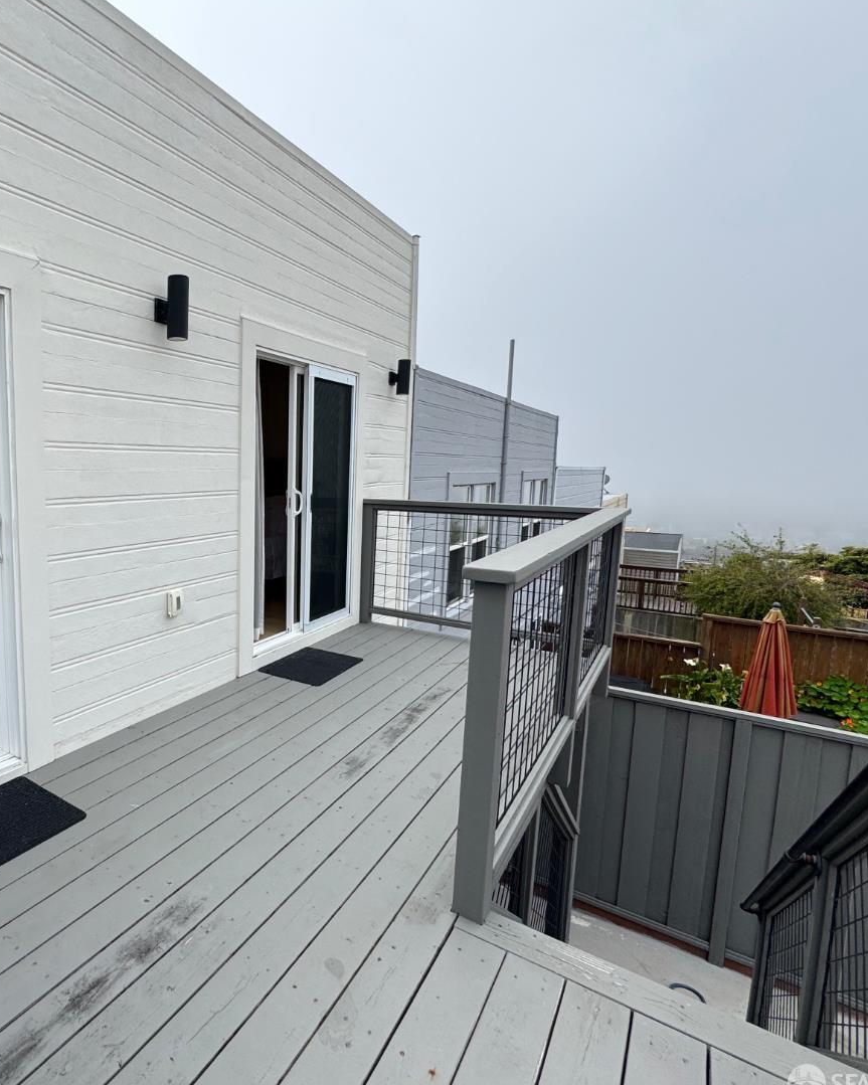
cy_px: 540
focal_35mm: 19
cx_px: 192
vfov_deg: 83.3
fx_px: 610
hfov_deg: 65.4
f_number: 2.2
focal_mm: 2.22
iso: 50
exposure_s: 1/2146
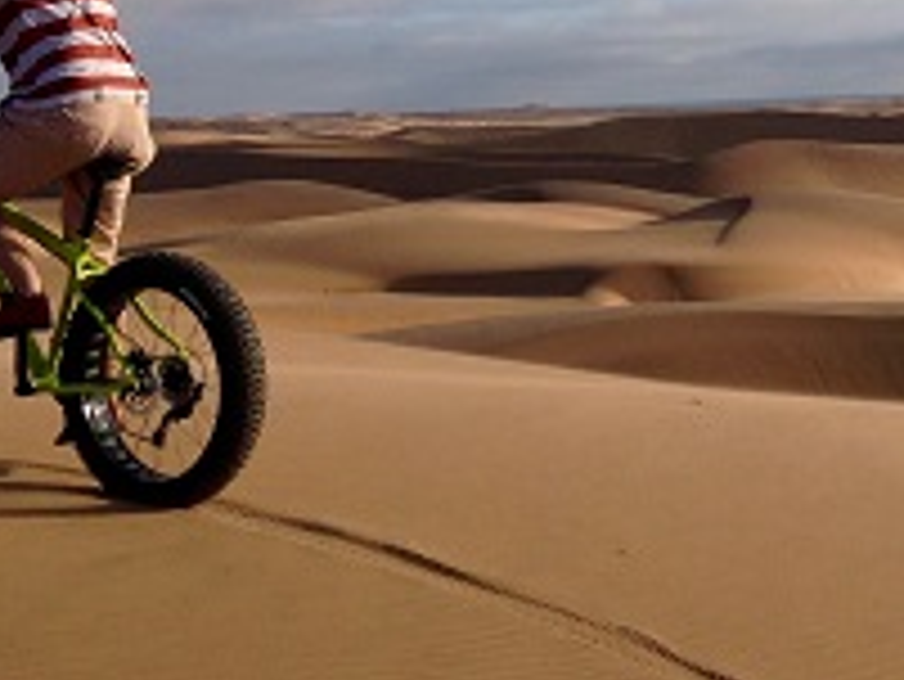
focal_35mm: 92
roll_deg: +2.2
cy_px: 45
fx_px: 2404
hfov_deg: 20.7
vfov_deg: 15.8
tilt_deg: -0.9
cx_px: 873
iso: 50
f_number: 2.4
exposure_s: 1/2463
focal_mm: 4.12
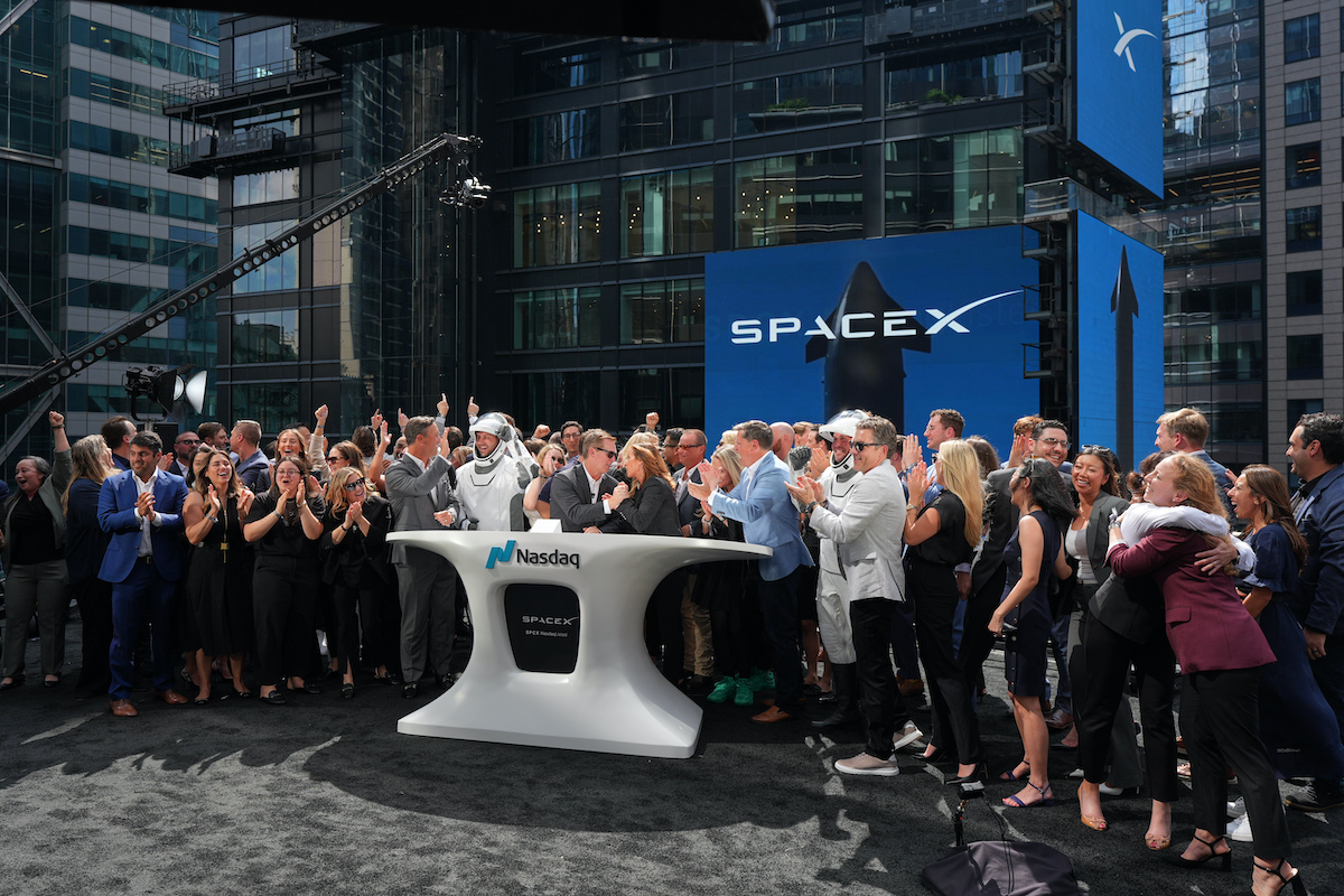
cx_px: 672
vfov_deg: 47.9
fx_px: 1008
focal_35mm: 27
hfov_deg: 67.4
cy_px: 448
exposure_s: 1/1000
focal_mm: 27
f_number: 4.5
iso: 250
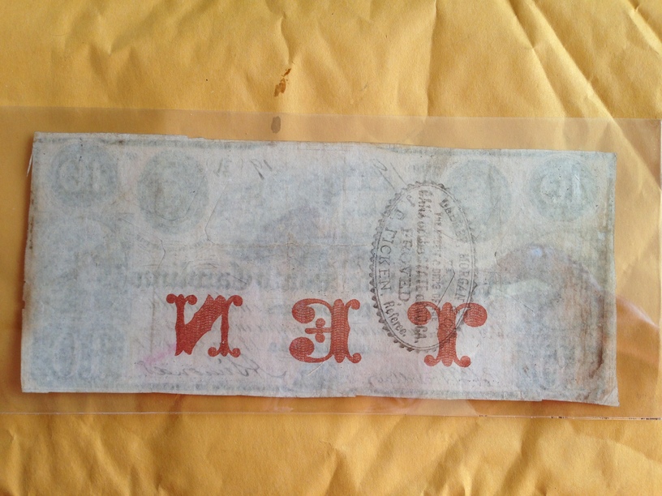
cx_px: 331
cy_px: 248
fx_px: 631
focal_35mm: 33
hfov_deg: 55.4
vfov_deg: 42.9
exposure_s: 1/60
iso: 50
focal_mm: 4.12
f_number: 2.4
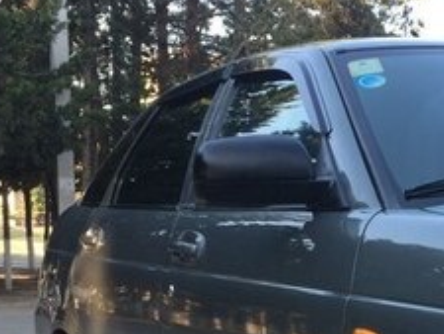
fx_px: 1091
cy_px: 404
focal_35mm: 85
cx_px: 405
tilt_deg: -10.1
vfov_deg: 16.6
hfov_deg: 22.4
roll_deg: -1.3
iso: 32
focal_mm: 4.15
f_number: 2.2
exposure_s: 1/129
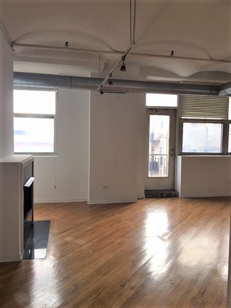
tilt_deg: -1.3
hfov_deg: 48.2
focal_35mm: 29
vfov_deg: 61.7
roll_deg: -0.9
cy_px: 154
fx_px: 258
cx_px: 116
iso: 25
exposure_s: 1/15
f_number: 2.2
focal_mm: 4.15
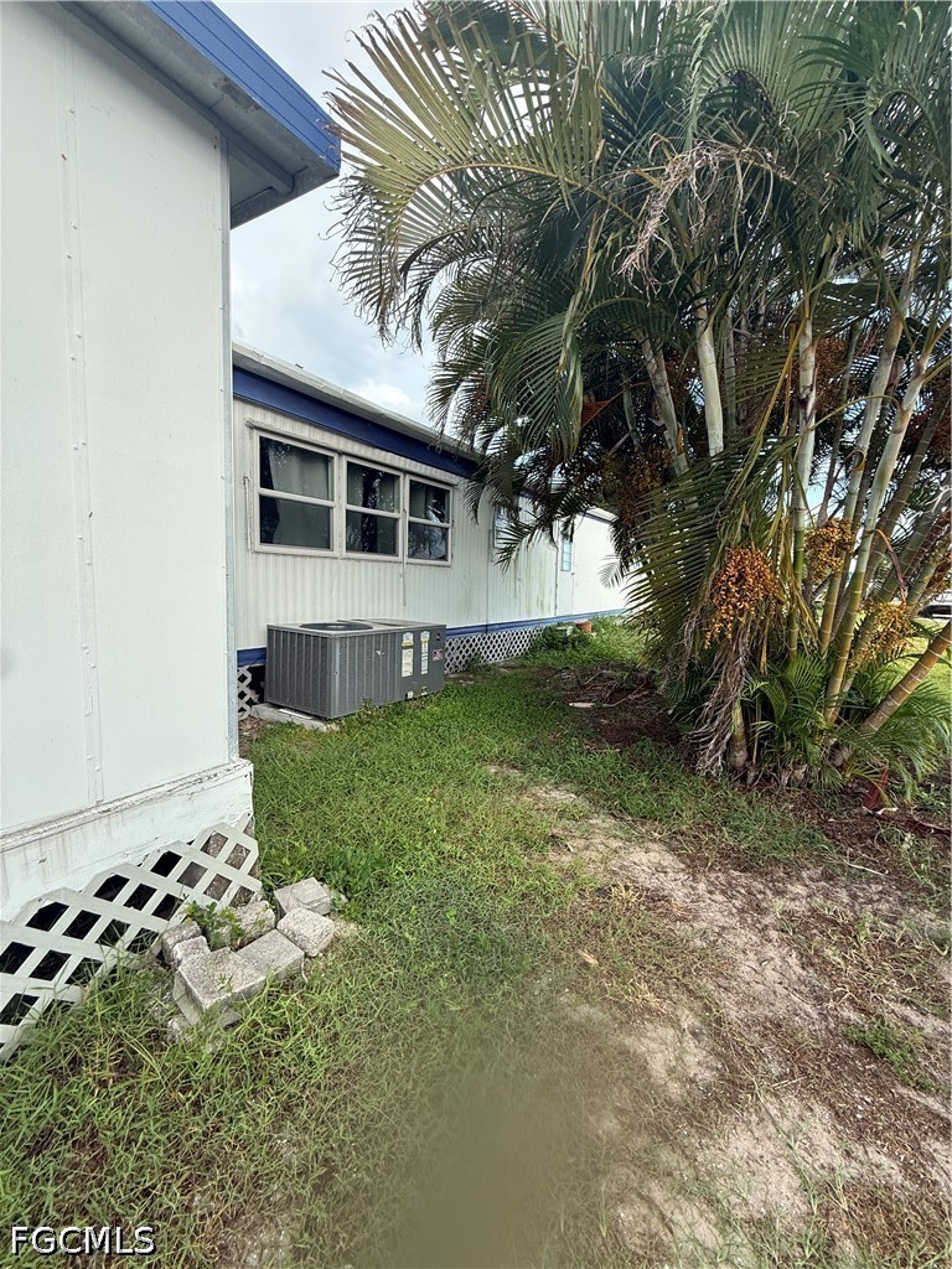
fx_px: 513
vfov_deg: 102.1
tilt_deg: -5.0
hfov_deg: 85.7
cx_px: 476
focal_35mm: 14
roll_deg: -3.1
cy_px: 634
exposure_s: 1/324
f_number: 2.2
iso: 50
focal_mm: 2.22
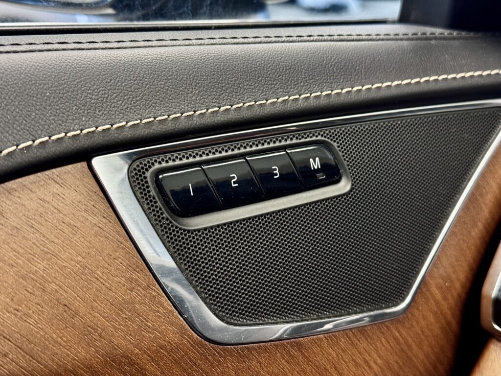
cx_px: 250
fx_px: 695
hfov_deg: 39.7
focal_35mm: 48
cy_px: 188
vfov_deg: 30.3
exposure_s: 1/33
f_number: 1.78
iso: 320
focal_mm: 6.76
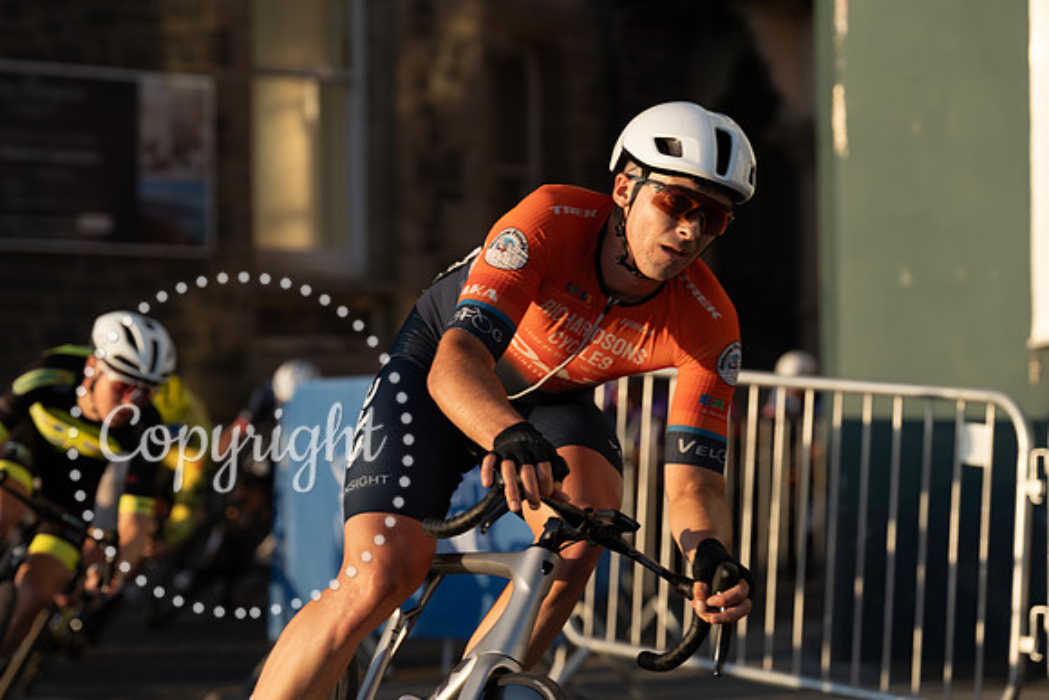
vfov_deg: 11.3
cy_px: 350
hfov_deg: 16.9
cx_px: 524
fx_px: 3526
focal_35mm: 121
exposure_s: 1/1000
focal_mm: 121
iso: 200
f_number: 4
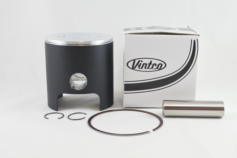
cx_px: 118
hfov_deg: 49.6
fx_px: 257
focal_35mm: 39
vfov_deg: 34.2
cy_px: 79
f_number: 4.2
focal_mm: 14.7
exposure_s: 1/125
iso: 500
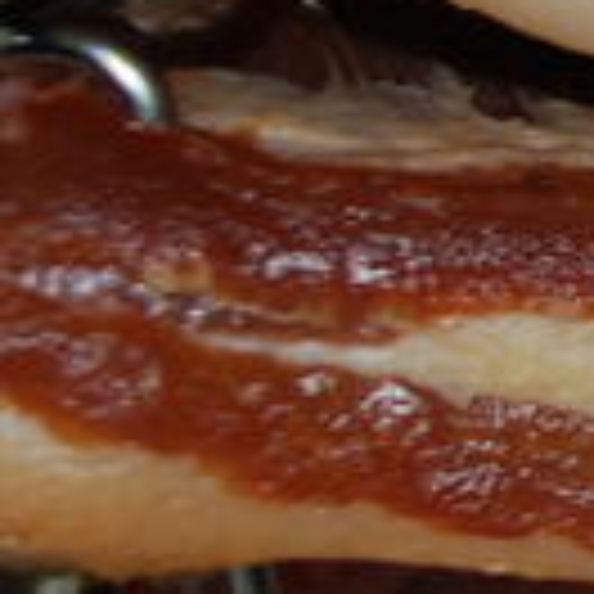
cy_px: 212
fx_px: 4737
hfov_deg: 6.6
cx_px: 1737
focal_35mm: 244
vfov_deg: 7.2
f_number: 4
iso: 100
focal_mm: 28
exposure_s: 1/125
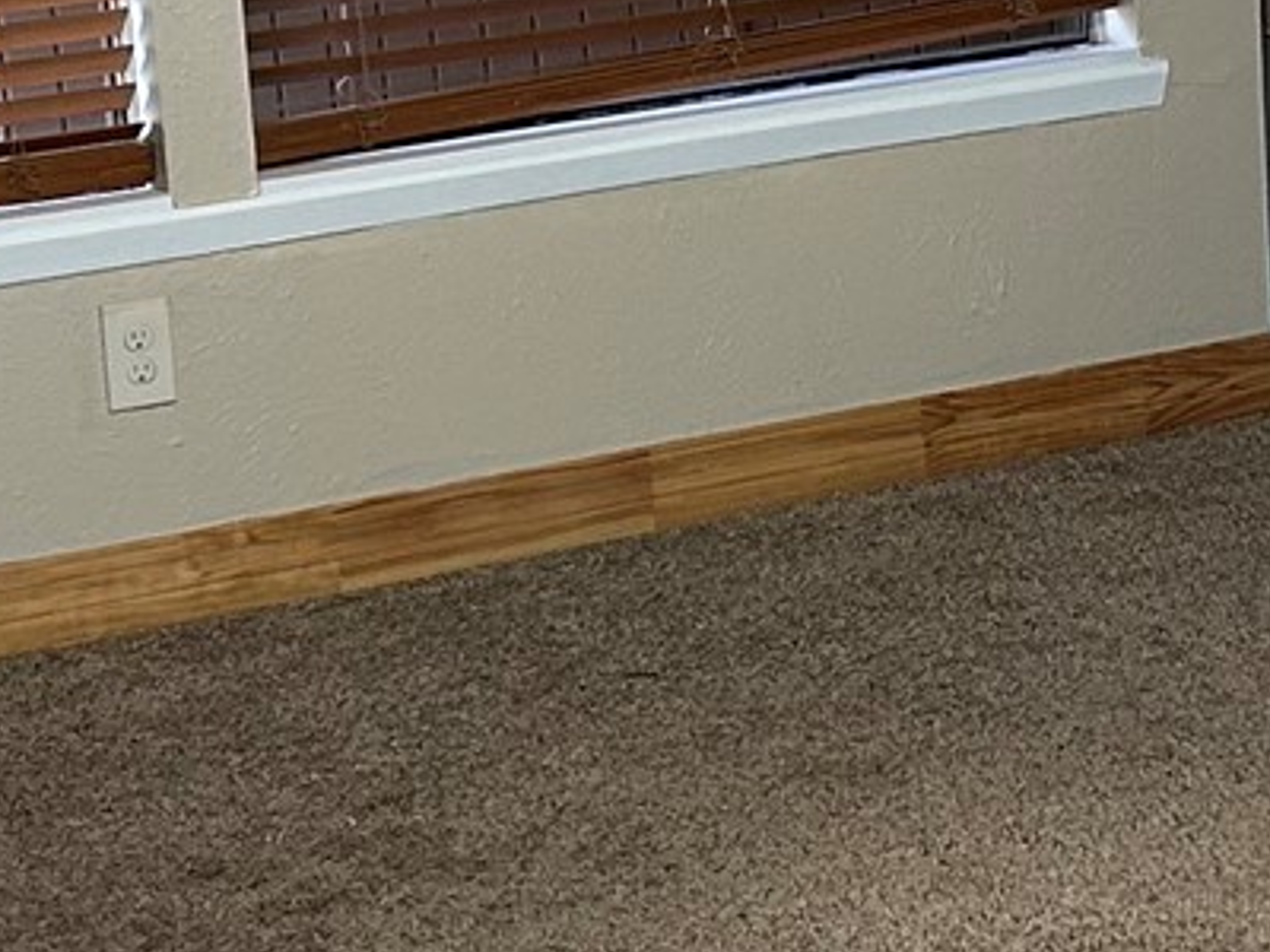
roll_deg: +3.8
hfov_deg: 14.7
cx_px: 1073
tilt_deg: -8.7
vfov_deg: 11.1
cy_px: 92
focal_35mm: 133
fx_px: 4880
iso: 160
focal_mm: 5.7
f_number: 1.5
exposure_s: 1/60
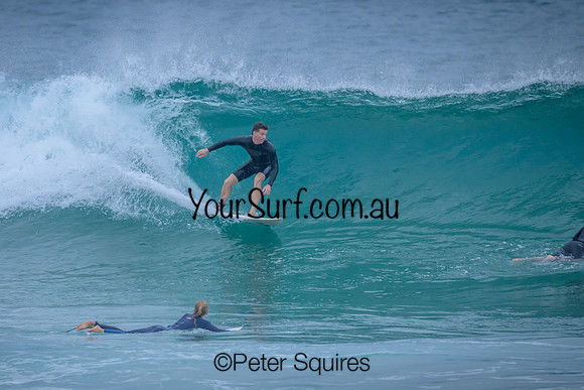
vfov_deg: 1.3
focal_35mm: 1098
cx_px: 215
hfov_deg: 1.9
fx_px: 17817
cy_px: 184
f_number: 6.3
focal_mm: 800
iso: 1600
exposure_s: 1/2000
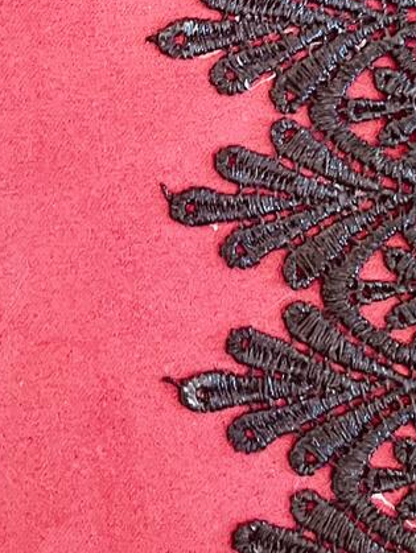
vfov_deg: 20.7
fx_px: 1488
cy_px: 86
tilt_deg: -83.0
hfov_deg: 15.6
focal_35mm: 93
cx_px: -11
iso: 500
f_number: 1.6
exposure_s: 1/33
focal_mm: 5.1
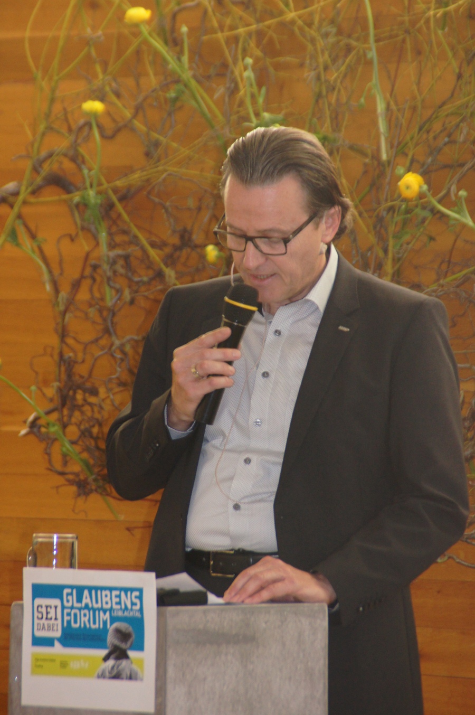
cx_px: 238
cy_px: 358
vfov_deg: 6.9
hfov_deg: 4.6
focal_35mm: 300
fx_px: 5949
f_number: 6.3
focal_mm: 200
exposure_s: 1/10
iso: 1250
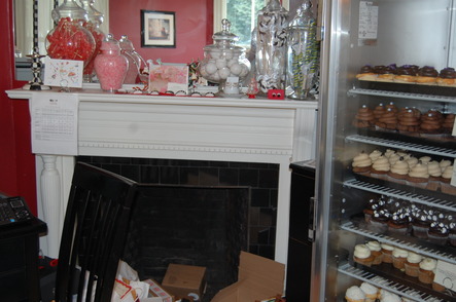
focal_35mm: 45
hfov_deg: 43.7
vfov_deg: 29.8
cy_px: 151
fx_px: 569
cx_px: 228
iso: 400
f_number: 4.2
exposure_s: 1/60
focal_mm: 30
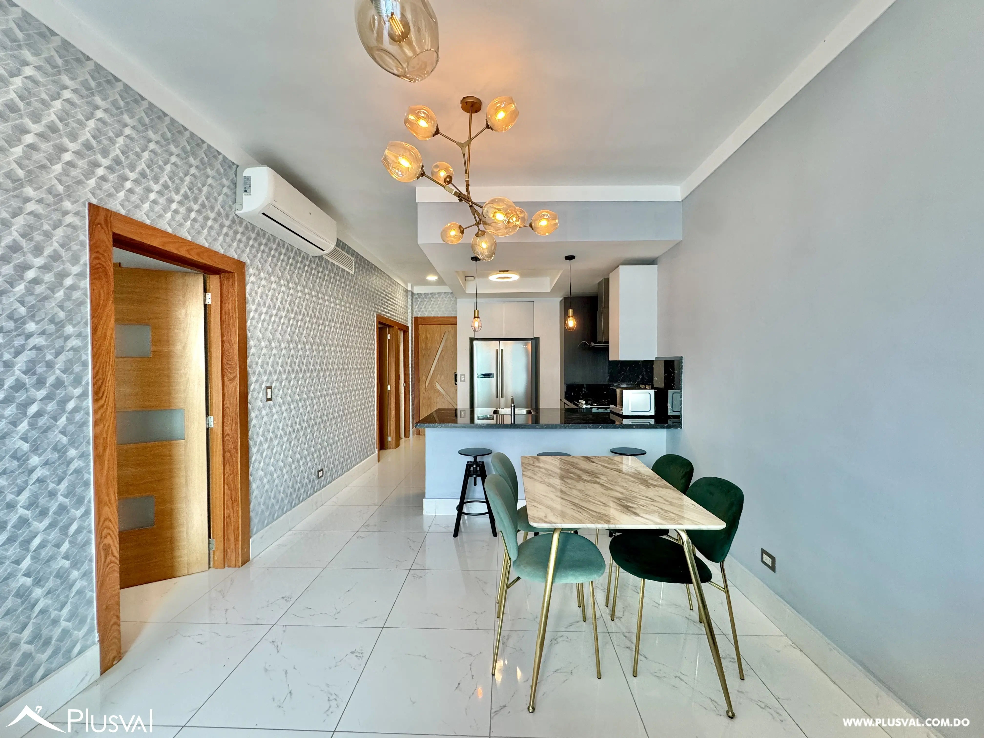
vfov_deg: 85.7
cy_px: 369
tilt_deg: -1.3
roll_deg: -0.2
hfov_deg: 102.1
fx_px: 398
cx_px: 492
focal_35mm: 14
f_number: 2.2
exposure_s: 1/120
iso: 200
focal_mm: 2.22
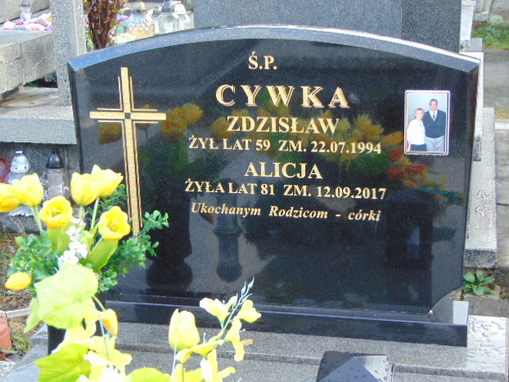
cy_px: 195
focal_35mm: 73
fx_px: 1074
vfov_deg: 20.2
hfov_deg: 26.7
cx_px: 254
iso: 80
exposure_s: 1/30
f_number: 3.7
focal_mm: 12.8
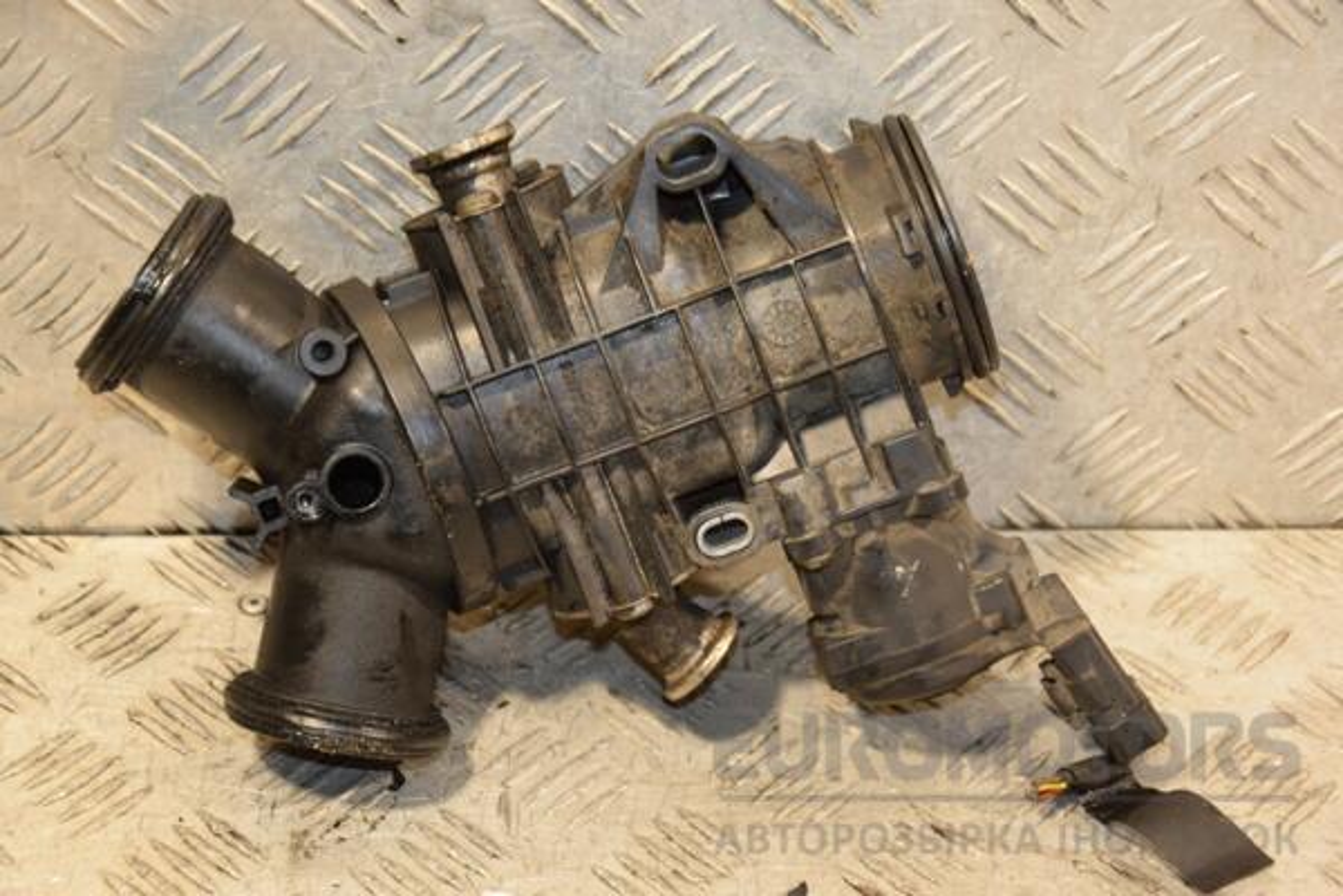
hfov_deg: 21.9
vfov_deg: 14.7
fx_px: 3469
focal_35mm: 93
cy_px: 448
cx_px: 672
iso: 800
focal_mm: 62
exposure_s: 1/100
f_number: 5.3
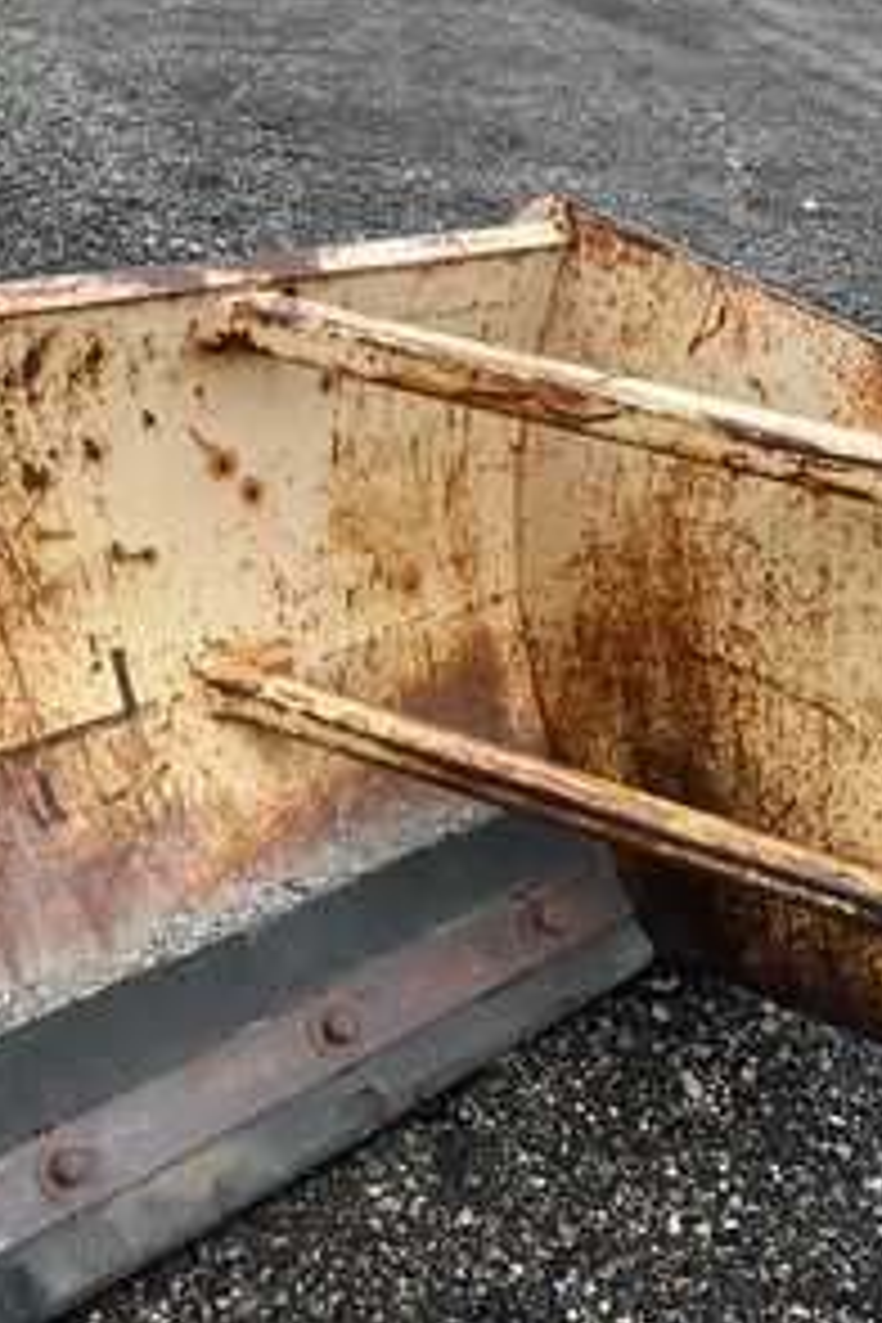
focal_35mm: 41
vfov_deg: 47.4
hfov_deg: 32.6
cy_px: 652
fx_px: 1507
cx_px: 508
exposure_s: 1/403
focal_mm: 3
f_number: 1.8
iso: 25
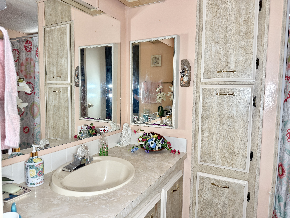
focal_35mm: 24
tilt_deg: -5.2
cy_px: 109
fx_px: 201
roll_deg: -1.1
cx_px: 145
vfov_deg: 56.8
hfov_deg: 71.6
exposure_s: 1/48
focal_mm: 6.76
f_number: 1.78
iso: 125
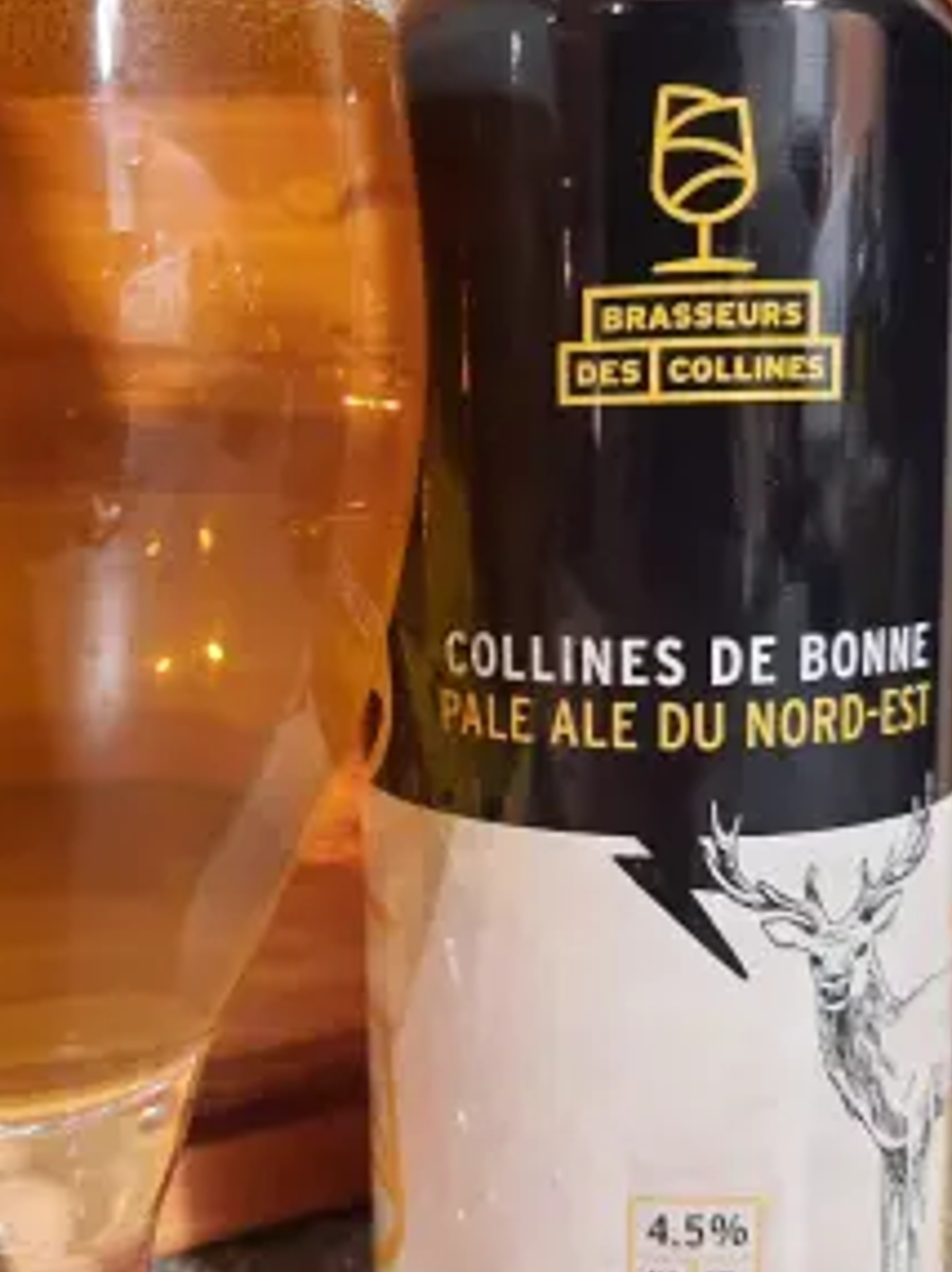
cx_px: 378
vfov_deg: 52.7
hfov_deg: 40.5
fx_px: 1285
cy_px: 654
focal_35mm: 35
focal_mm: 4.6
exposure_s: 1/24
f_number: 2
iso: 400
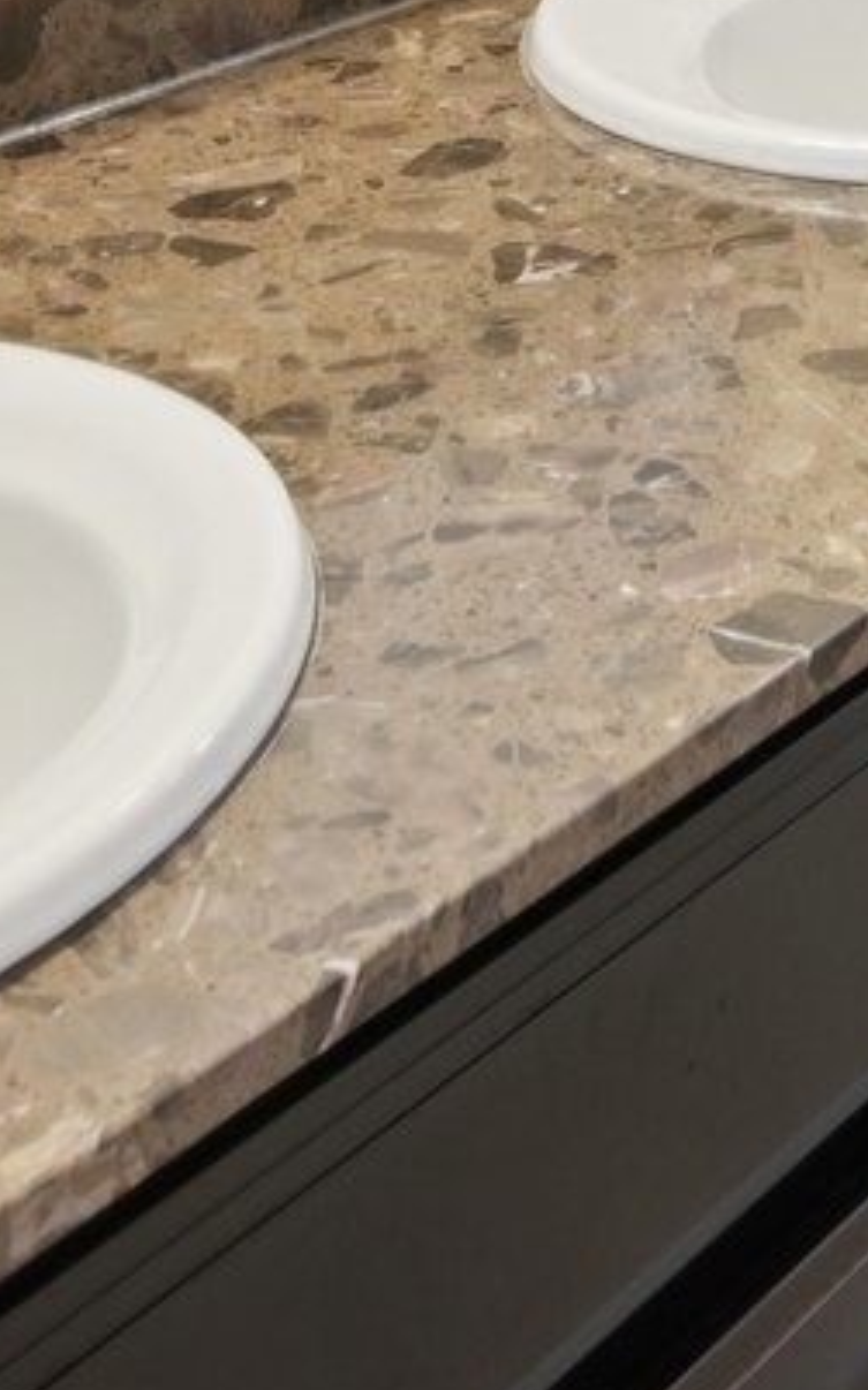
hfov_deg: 15.6
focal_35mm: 83
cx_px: 744
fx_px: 3144
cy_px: -928
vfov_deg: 20.0
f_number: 8
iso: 400
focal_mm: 16
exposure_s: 1/20
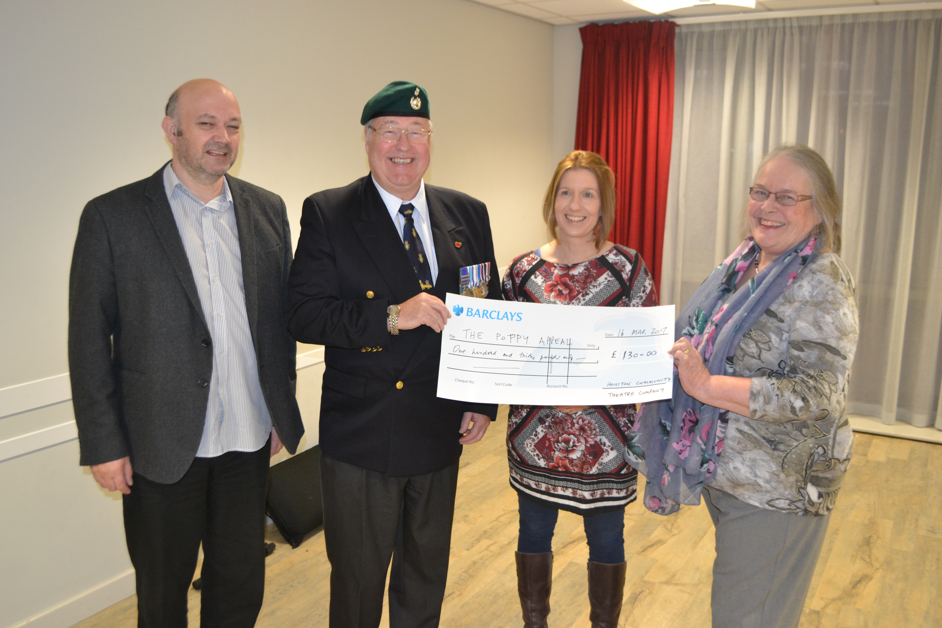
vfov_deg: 40.0
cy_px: 314
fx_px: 863
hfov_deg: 57.2
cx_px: 471
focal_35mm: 33
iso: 1250
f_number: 3.8
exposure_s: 1/60
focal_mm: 22
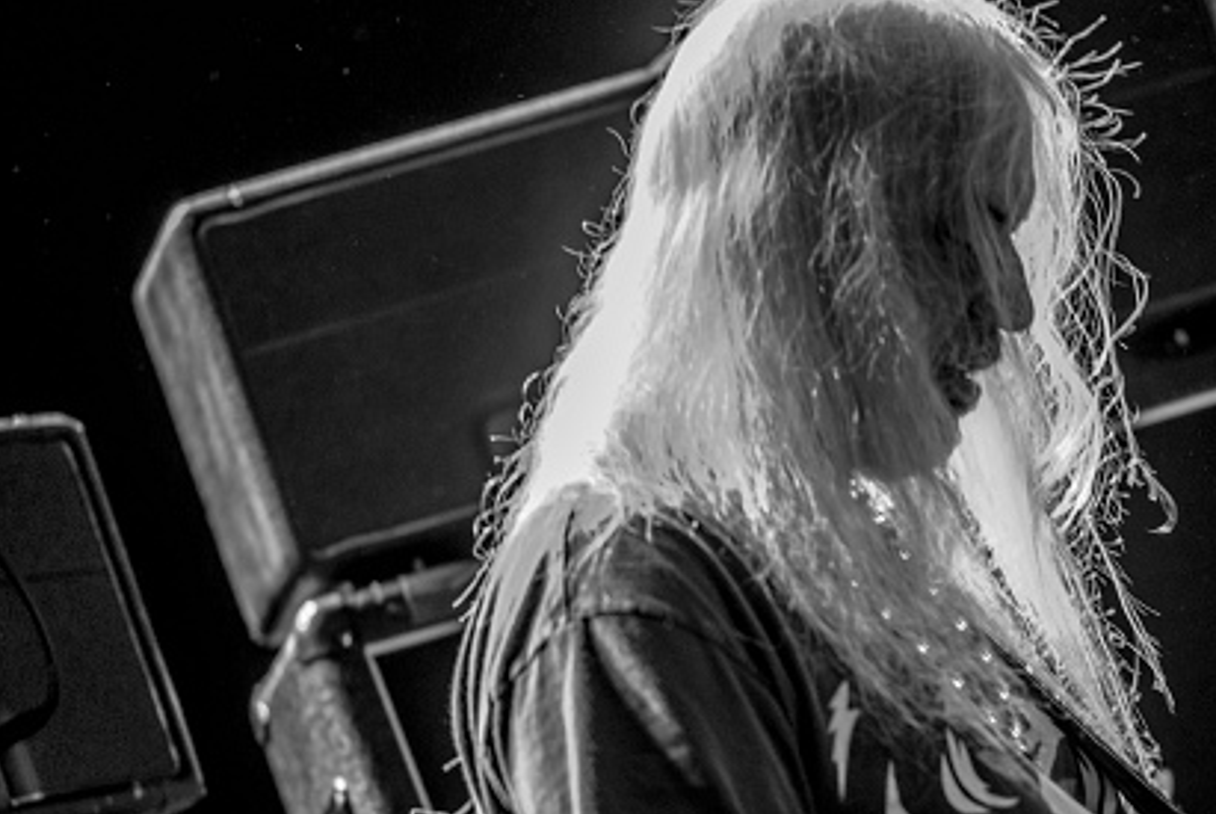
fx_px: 11835
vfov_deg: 3.9
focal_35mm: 350
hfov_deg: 5.9
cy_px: 611
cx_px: 911
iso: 800
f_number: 2.8
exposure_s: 1/80
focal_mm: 200
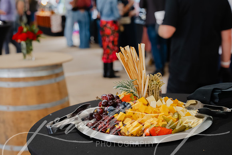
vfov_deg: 20.6
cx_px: 116
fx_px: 425
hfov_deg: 30.5
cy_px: 78
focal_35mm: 66
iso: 4000
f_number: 5.6
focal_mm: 66
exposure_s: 1/320
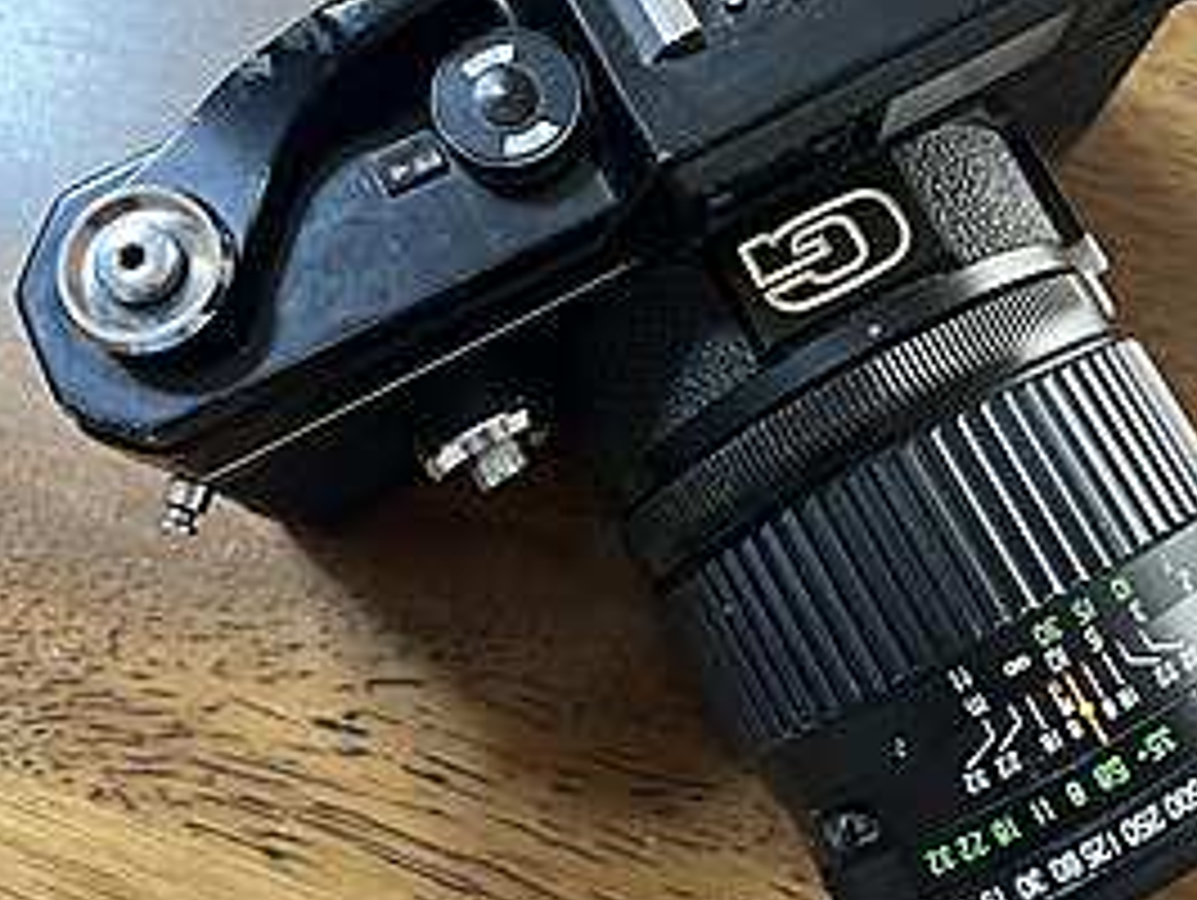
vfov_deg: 33.1
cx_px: 724
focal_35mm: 43
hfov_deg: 43.6
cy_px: 252
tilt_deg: -73.6
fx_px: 1488
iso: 320
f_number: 1.5
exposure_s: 1/60
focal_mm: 5.7
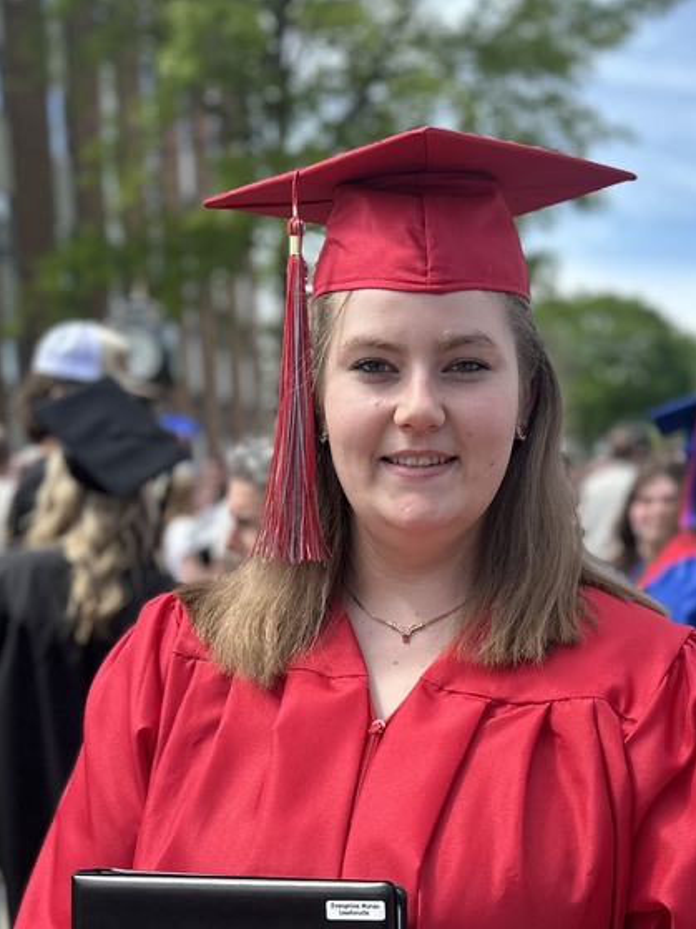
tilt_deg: -9.3
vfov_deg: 41.5
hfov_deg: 32.7
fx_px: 1180
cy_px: 716
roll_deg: -0.3
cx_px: 439
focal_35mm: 44
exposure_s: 1/1664
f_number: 1.78
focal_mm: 6.86
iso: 80
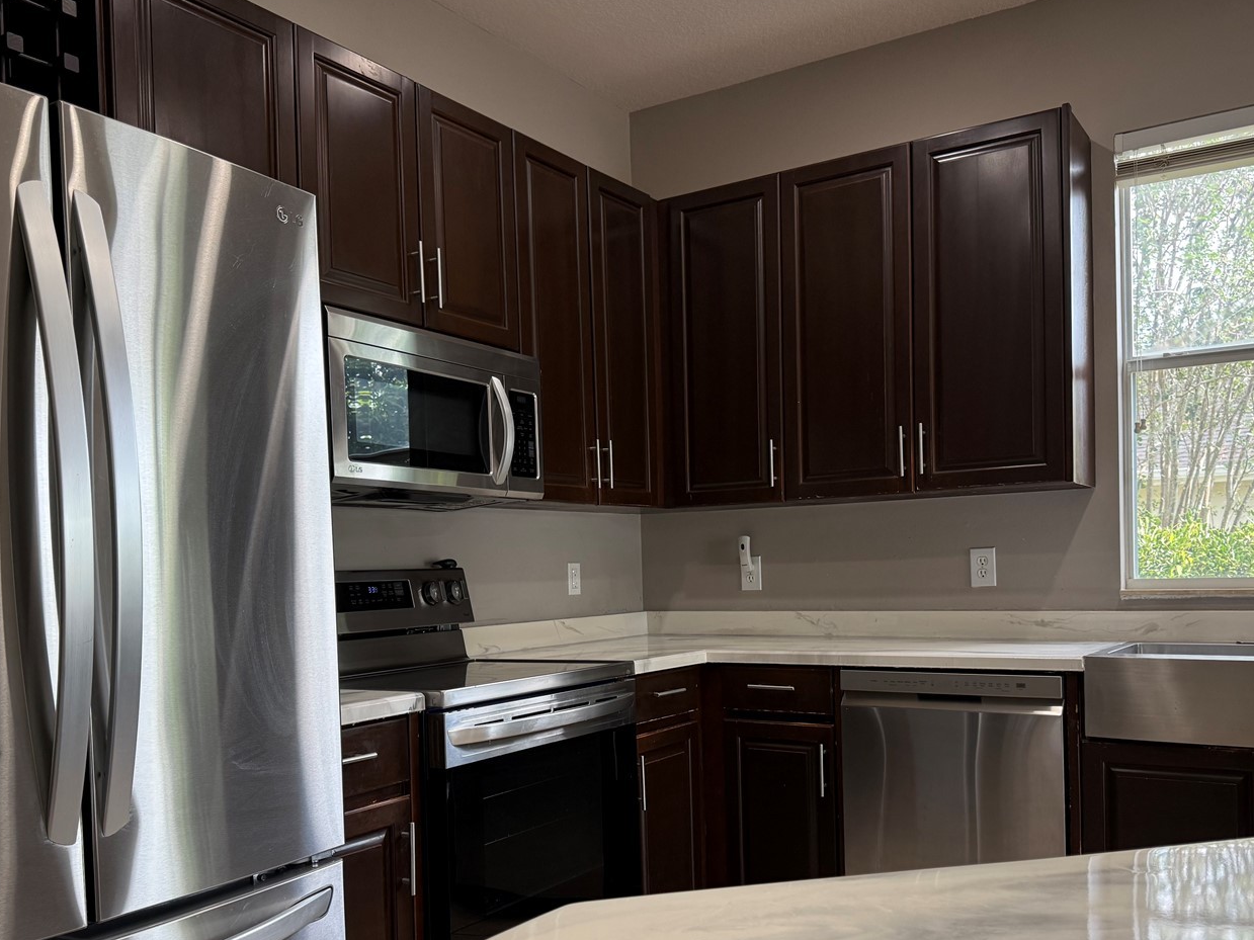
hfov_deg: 58.3
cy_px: 594
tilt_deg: -0.5
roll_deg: +2.0
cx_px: 673
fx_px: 1123
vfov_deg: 45.0
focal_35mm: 31
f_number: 1.78
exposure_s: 1/120
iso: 160
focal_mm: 6.76
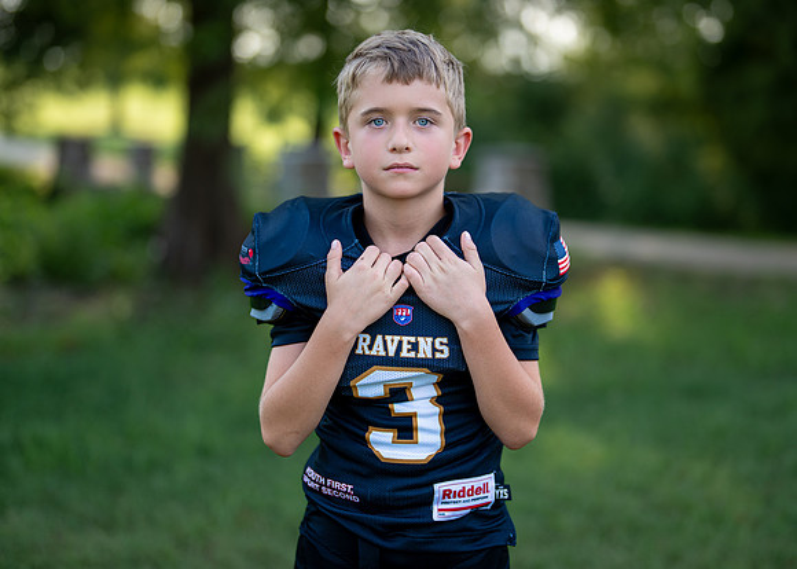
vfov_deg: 22.7
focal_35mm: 63
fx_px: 1418
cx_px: 429
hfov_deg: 31.4
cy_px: 251
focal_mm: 50
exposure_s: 1/1250
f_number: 1.2
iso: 100
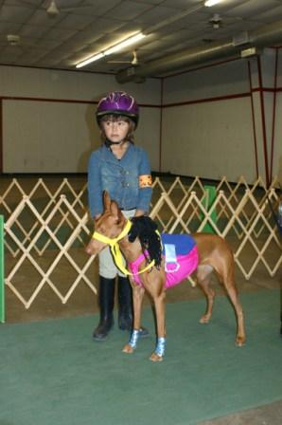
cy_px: 212
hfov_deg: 34.2
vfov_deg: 49.6
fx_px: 459
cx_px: 141
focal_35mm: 39
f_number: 5.6
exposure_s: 1/60
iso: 400
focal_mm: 26
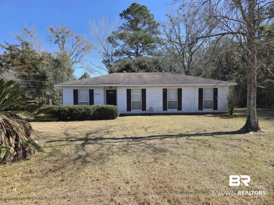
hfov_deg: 73.9
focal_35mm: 23
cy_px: 102
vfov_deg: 58.9
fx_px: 182
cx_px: 137
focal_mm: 5.4
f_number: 1.8
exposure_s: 1/989
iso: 25
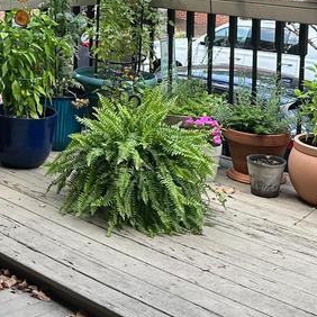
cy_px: -6
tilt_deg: -4.3
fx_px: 798
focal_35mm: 77
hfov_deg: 21.6
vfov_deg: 21.6
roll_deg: -1.8
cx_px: -10
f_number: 1.78
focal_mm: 6.86
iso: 80
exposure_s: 1/511
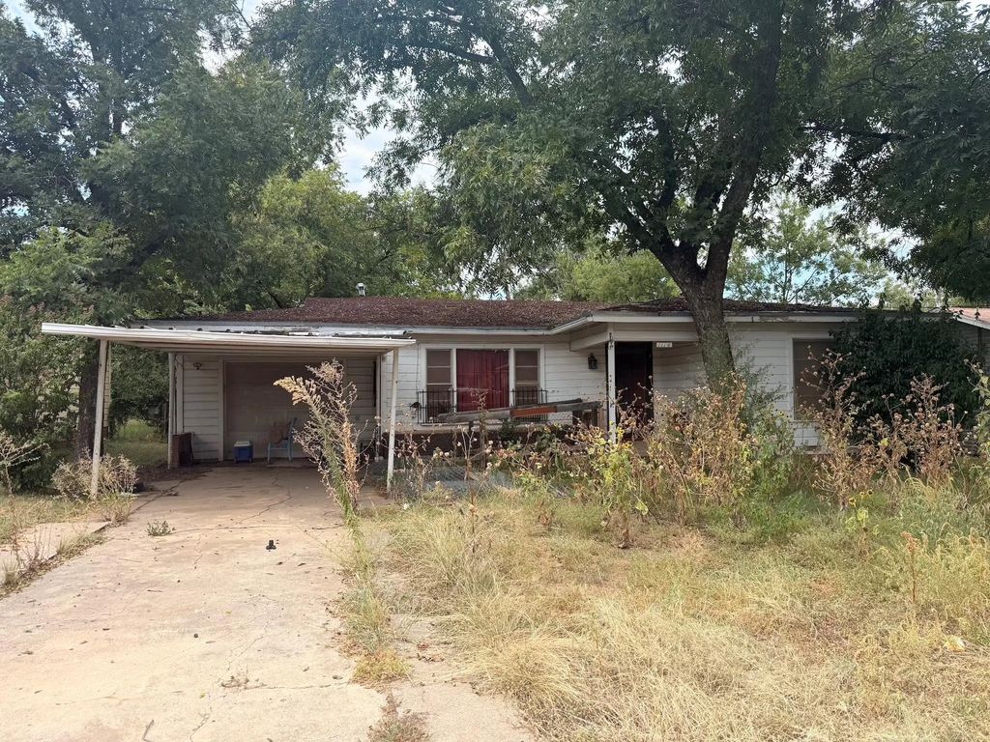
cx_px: 495
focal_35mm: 24
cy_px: 371
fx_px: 686
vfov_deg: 56.8
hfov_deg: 71.6
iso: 100
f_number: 1.78
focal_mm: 6.76
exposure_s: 1/2445
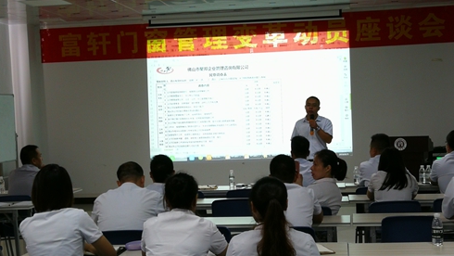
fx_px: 723
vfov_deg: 20.0
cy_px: 160
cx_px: 225
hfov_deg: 34.9
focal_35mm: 60
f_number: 2.2
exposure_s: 1/30
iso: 160
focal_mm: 3.95
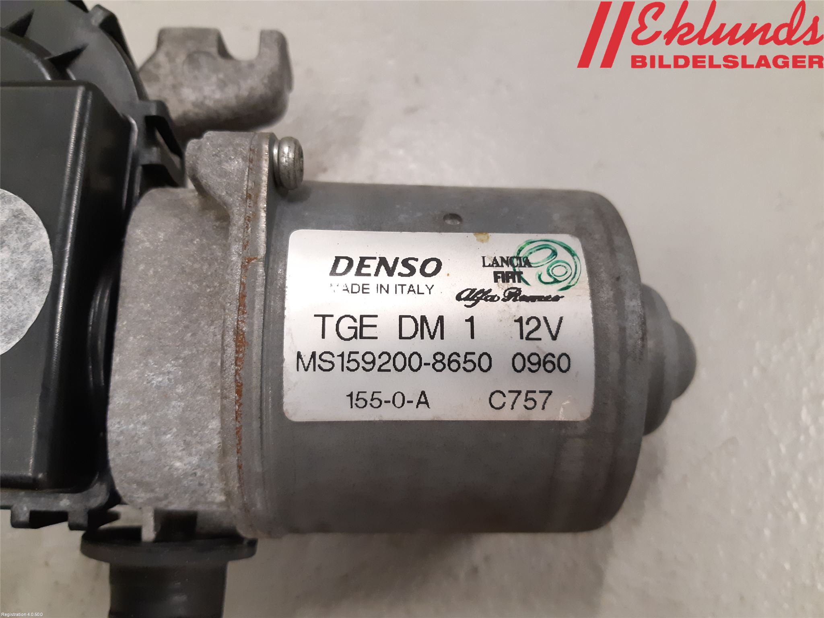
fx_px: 619
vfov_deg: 53.1
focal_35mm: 26
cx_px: 412
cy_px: 309
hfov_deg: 67.3
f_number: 1.7
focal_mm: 3.93
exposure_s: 1/60
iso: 250
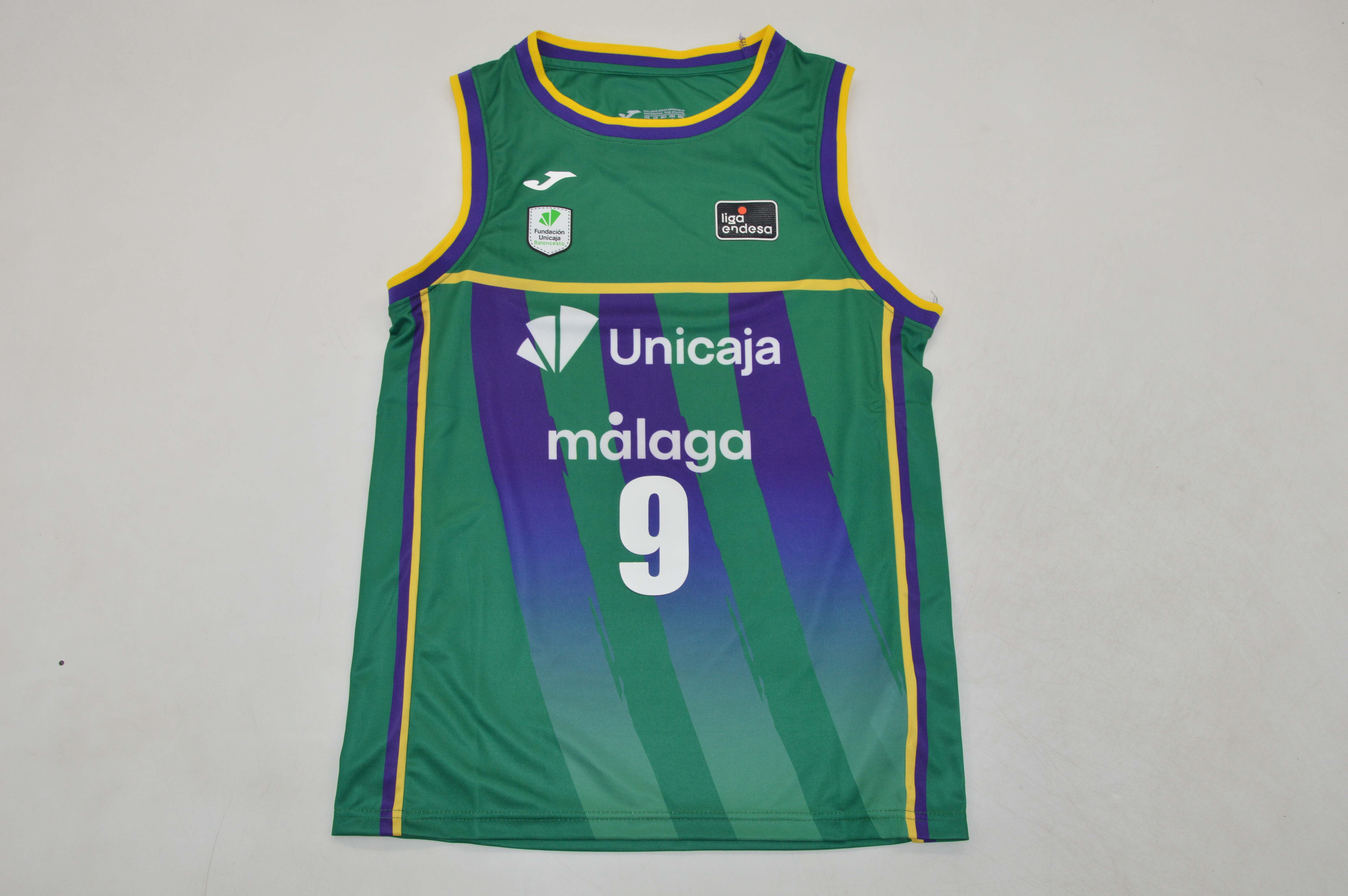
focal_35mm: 33
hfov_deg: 57.3
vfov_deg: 39.9
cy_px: 448
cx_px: 674
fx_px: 1235
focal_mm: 22
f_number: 9
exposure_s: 1/200
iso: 400
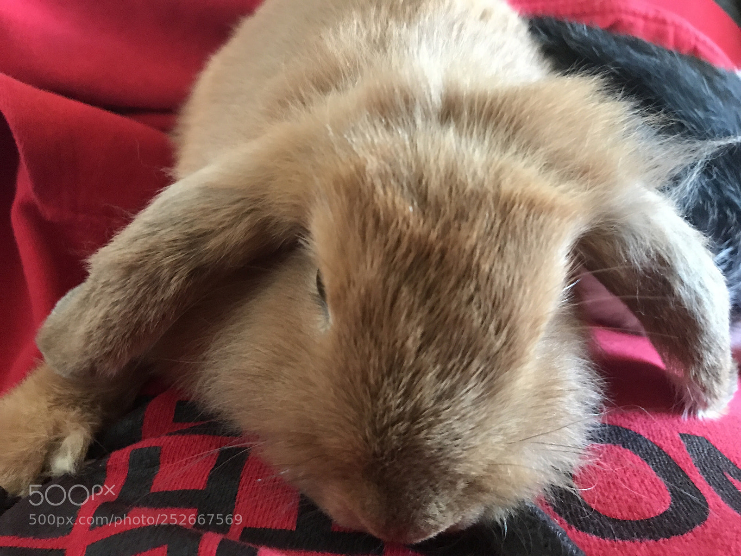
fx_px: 599
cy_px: 278
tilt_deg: -57.2
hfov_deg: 63.4
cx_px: 370
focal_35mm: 28
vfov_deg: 49.7
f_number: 1.8
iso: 100
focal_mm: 3.99
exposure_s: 1/15
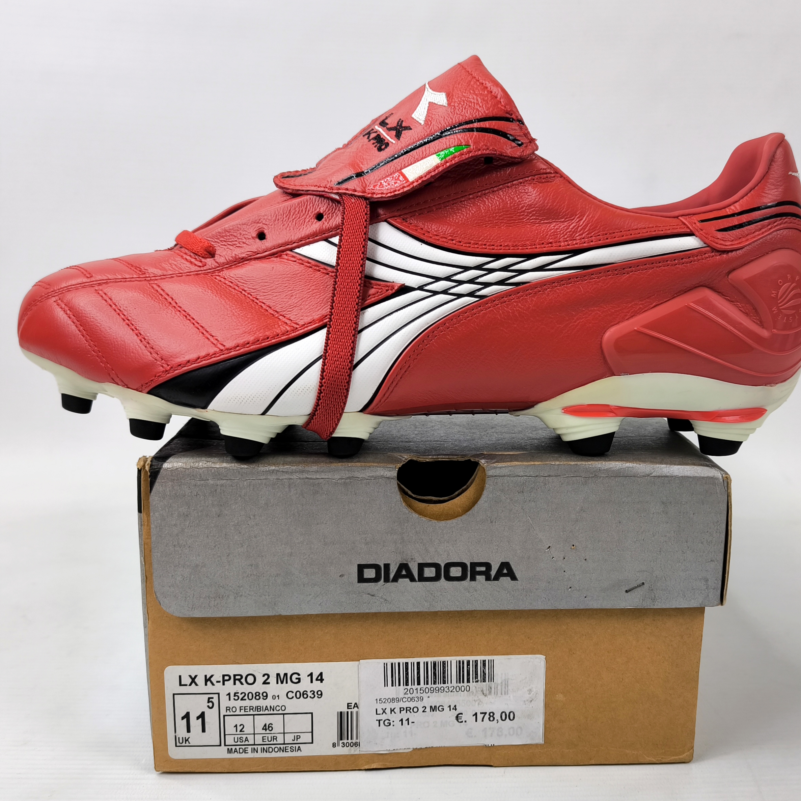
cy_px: 410
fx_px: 759
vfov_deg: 55.6
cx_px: 449
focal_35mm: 29
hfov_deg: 55.5
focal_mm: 6.92
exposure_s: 1/100
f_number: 1.9
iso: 50
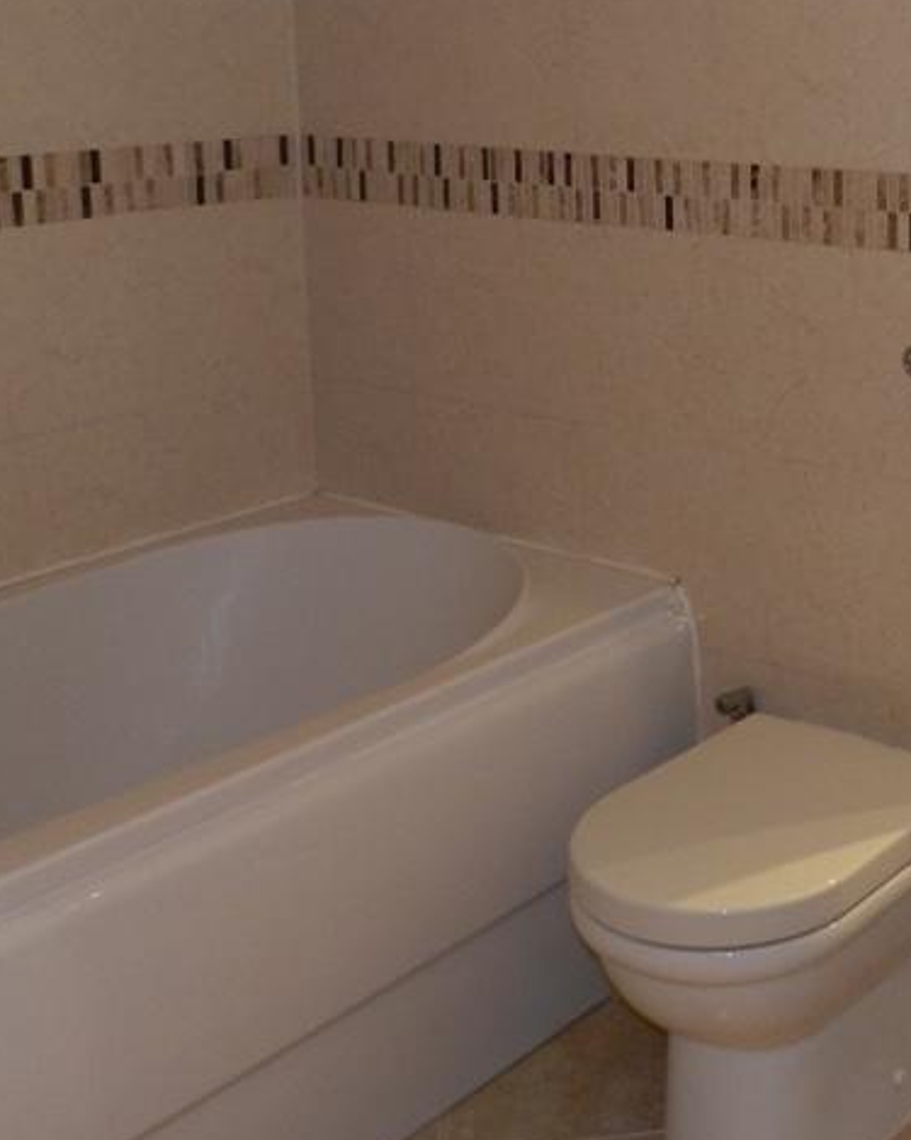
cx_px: 921
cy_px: 258
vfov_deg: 37.0
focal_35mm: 49
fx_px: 1652
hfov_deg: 28.8
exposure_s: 1/30
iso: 200
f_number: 3.4
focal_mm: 4
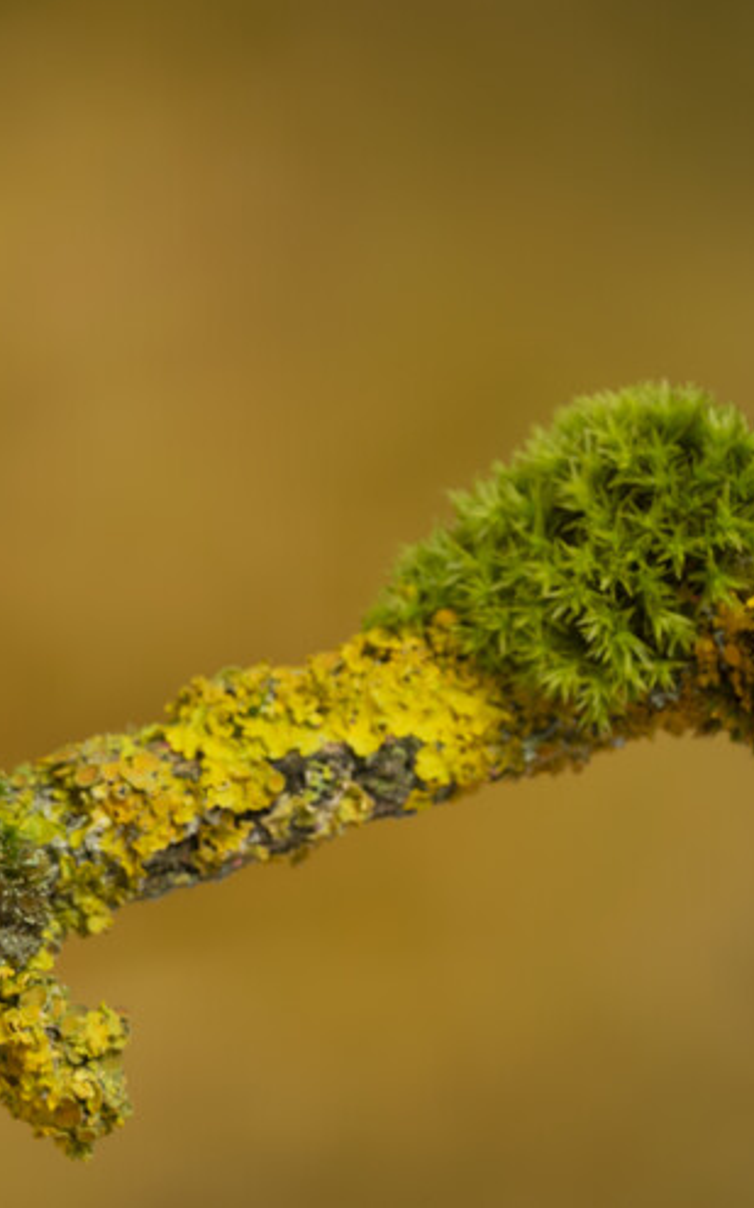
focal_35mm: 139
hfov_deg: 9.4
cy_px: 600
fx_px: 4574
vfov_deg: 15.0
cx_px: 44
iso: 64
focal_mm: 90
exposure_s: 1/160
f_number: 18
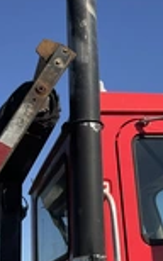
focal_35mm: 80
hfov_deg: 15.7
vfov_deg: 25.8
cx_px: 188
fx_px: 570
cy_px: 147
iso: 25
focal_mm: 3
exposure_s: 1/1412
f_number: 1.8
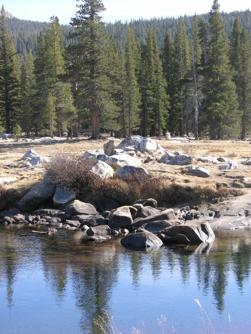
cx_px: 125
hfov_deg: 16.6
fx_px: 860
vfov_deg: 22.0
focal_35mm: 89
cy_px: 166
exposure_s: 1/166
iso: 50
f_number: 3.9
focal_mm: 22.3
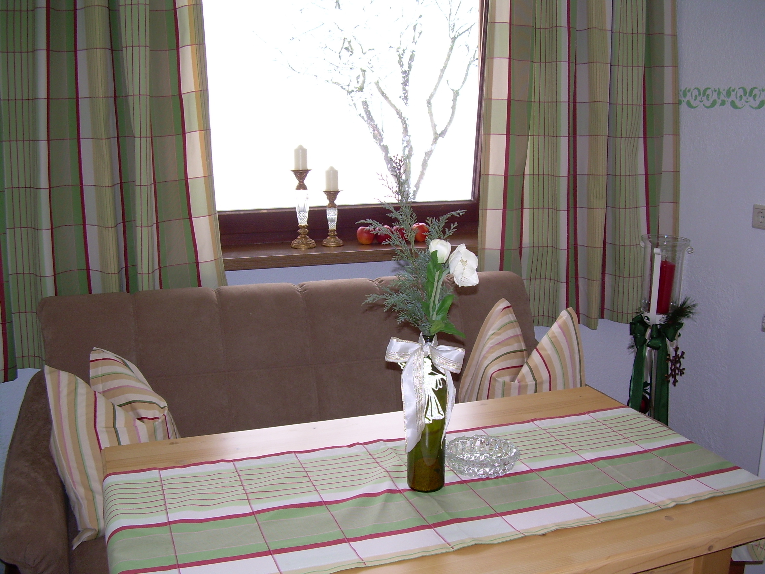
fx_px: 840
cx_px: 382
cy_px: 287
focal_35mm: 38
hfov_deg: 49.0
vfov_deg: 37.7
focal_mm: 6.3
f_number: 2.8
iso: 50
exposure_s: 1/50.4
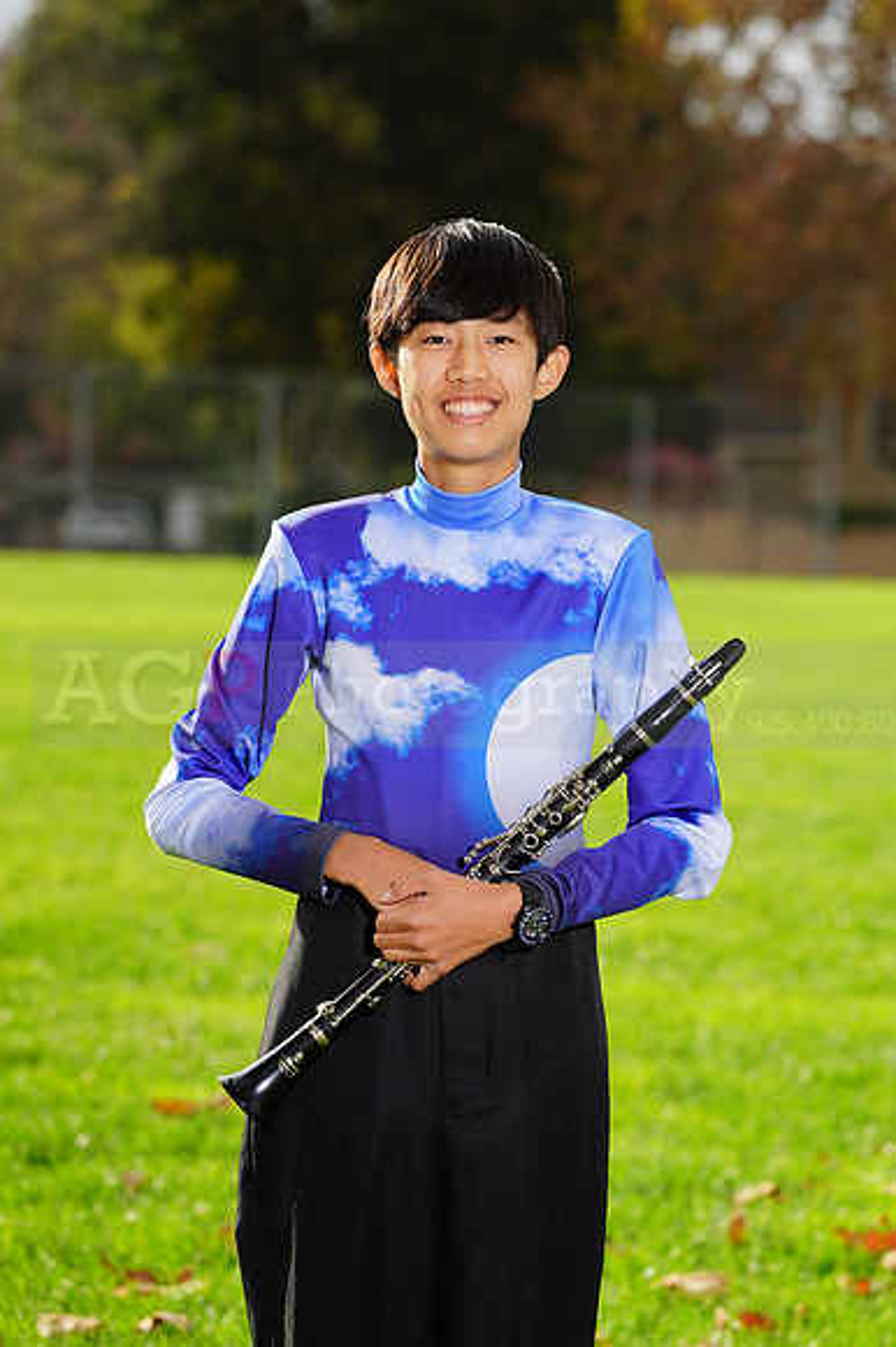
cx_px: 448
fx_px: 7326
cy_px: 674
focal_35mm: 196
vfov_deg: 10.5
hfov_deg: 7.0
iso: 100
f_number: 7.1
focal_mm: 196
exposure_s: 1/200
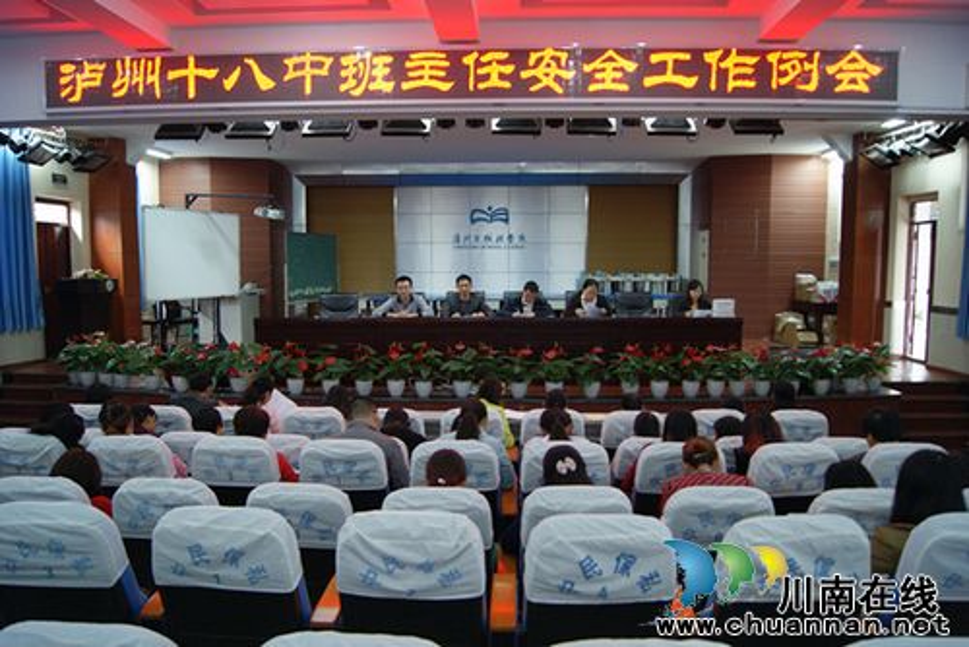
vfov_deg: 48.0
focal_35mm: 27
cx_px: 484
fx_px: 727
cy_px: 324
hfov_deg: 67.4
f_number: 3.5
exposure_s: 1/15
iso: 400
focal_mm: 18
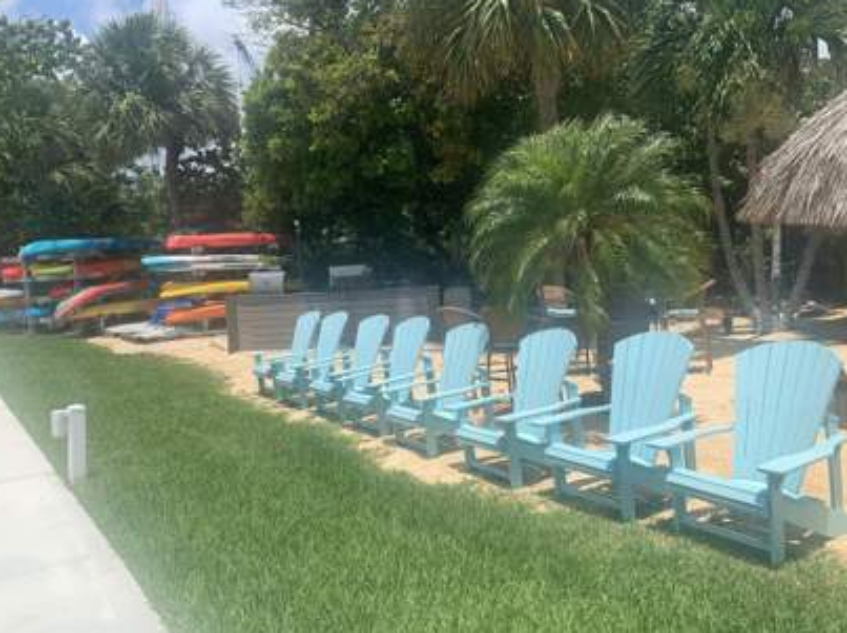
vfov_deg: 45.3
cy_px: 323
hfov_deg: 58.4
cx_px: 410
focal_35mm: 31
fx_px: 757
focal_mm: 4.25
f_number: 1.8
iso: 25
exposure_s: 1/2915
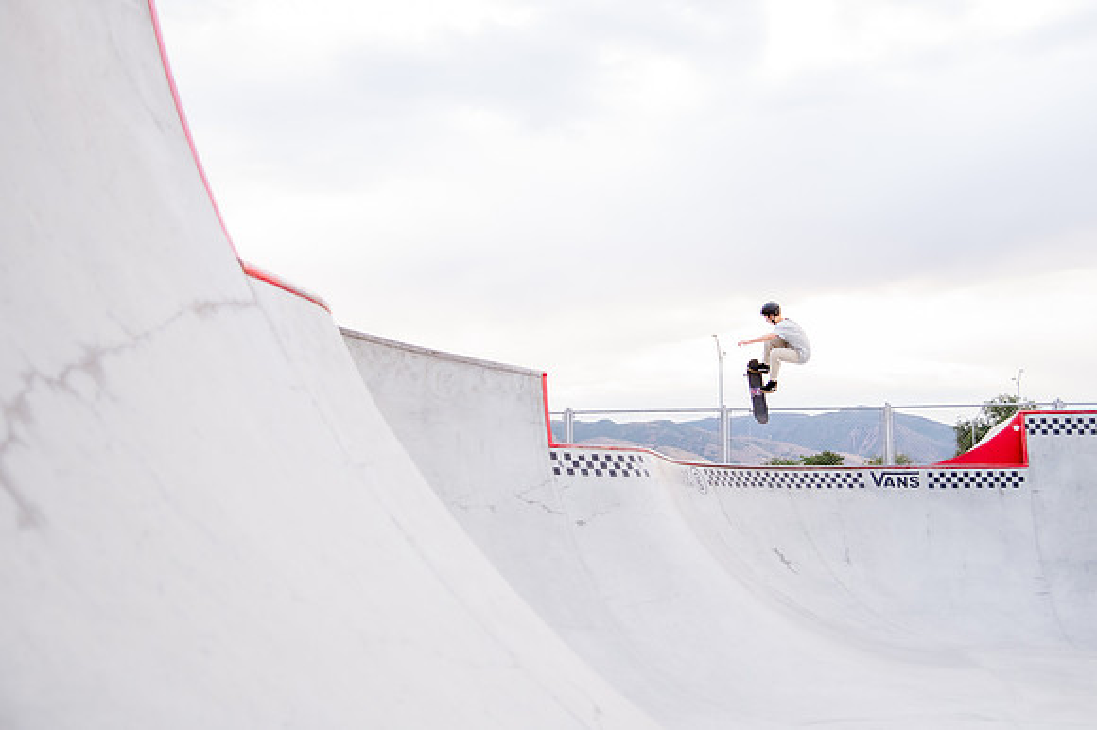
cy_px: 331
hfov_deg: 45.3
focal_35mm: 43
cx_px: 594
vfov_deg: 31.1
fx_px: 1313
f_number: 4
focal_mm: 38
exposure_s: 1/640
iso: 2500
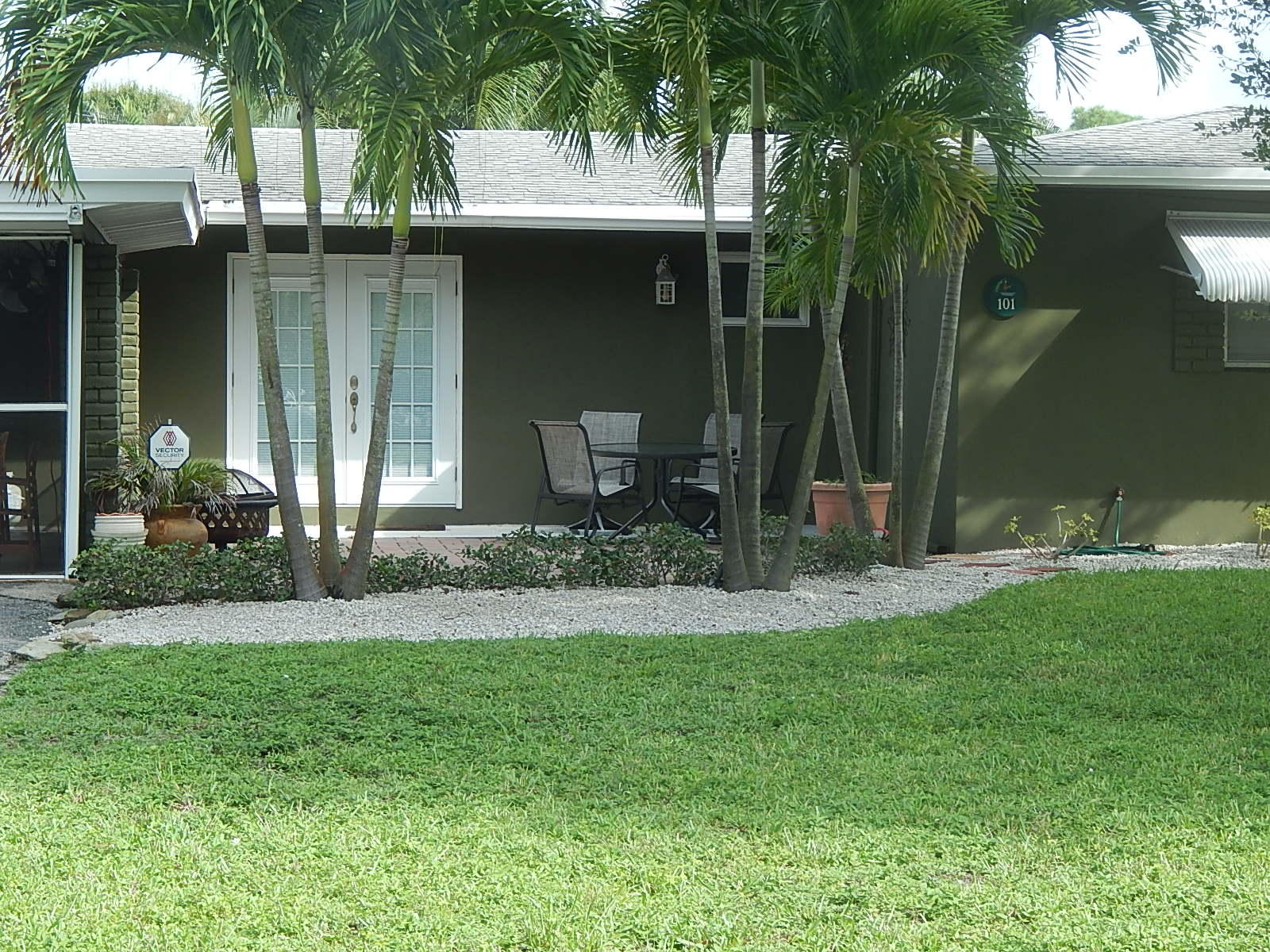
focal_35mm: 86
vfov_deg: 17.2
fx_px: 3155
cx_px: 635
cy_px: 476
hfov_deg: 22.8
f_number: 4.3
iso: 125
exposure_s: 1/320
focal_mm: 15.3
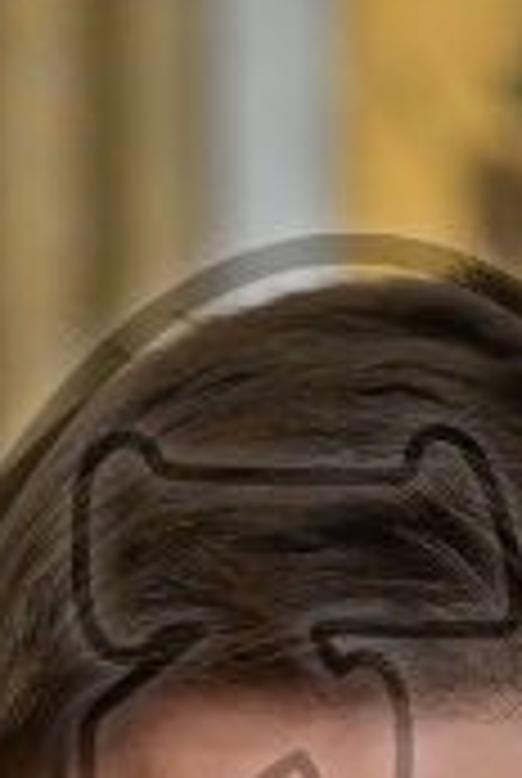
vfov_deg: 4.5
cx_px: 349
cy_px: 1322
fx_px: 9748
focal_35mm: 450
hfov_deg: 3.1
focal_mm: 120
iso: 4000
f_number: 5
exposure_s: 1/125
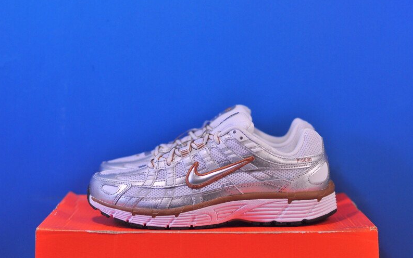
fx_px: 867
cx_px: 206
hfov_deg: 26.8
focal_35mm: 77
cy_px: 125
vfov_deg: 16.9
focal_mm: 50
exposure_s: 1/320
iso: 250
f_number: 2.8
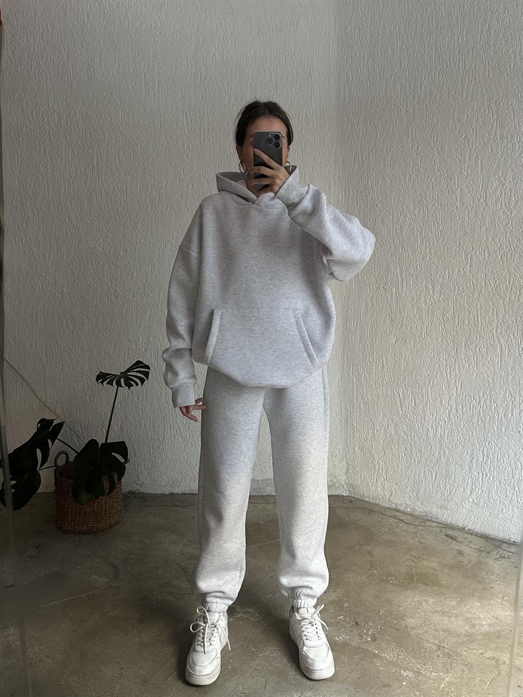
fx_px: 483
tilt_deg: -22.7
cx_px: 262
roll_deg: +0.4
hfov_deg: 56.8
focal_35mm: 24
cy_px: 348
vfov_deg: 71.6
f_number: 1.78
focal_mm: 6.86
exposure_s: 1/68
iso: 250
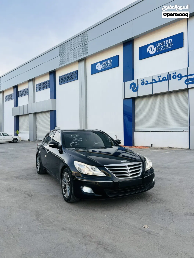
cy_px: 129
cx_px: 97
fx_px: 194
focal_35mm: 26
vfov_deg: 67.3
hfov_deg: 53.1
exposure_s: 1/614
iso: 50
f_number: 1.5
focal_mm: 5.7
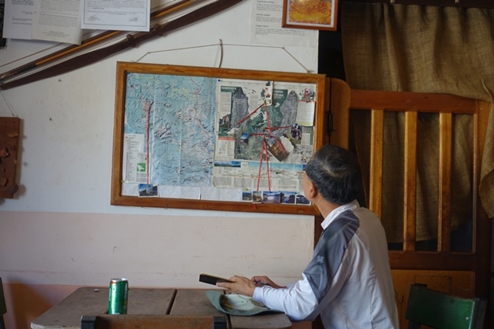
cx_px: 247
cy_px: 164
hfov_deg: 41.1
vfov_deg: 28.1
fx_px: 658
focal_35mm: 48
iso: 125
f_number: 3.2
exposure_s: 1/80
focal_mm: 17.49
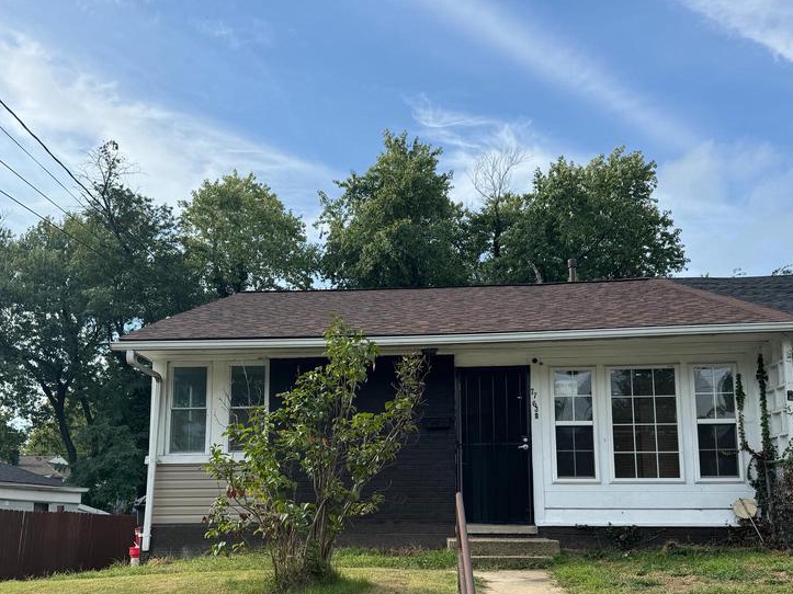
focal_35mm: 34
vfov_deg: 41.0
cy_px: 416
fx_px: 779
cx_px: 376
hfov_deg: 53.9
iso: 80
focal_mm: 6.76
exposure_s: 1/2710
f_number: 1.78
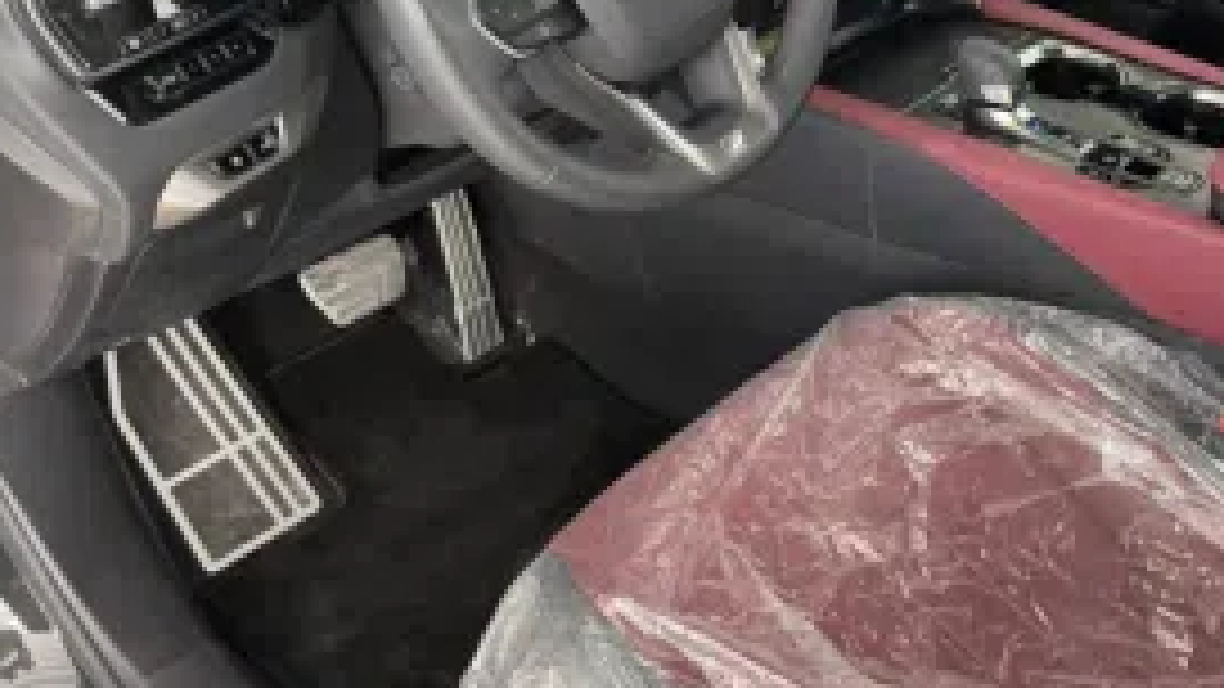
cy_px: 274
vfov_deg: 29.6
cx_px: 634
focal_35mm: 40
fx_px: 1298
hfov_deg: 50.5
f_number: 1.6
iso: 250
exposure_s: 1/60
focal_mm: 5.1
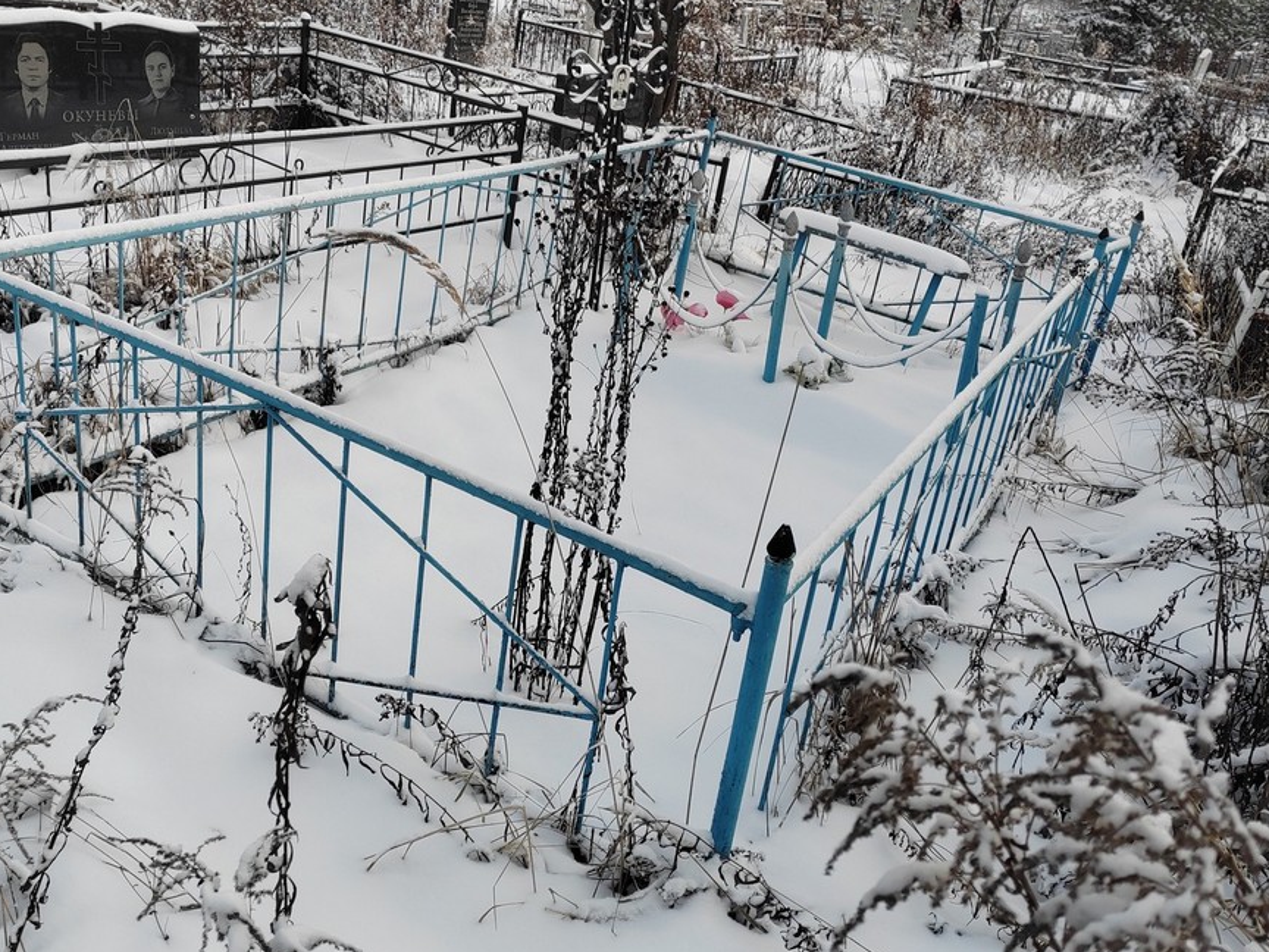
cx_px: 573
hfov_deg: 56.7
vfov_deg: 44.1
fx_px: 1173
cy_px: 429
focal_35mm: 32
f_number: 1.9
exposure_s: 1/606
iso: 120
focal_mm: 5.52
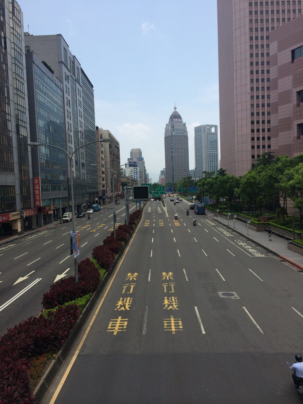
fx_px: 350
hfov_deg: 46.8
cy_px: 202
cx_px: 152
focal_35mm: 30
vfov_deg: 60.0
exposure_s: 1/2740
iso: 32
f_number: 2.2
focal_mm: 4.12
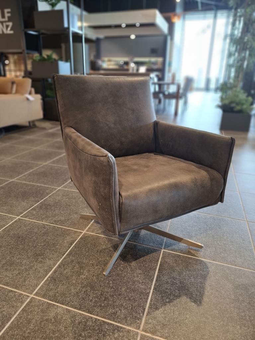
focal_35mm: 23
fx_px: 226
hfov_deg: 58.9
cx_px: 128
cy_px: 170
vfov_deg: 73.9
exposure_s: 1/50
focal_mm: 5.54
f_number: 1.8
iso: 200
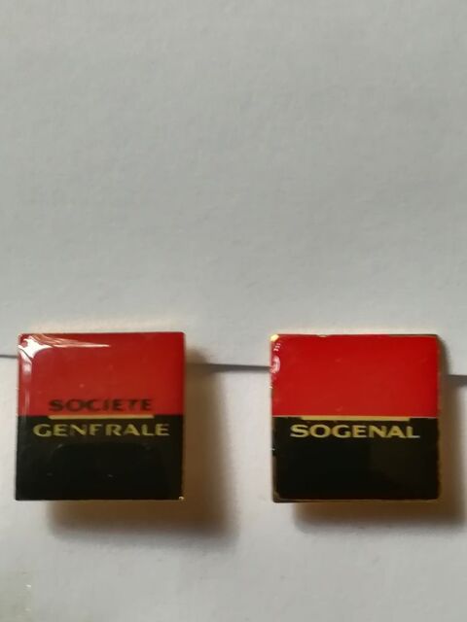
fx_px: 1223
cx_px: 234
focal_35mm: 68
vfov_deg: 28.6
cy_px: 311
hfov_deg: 21.6
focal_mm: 3.83
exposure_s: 1/30
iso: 250
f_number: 2.2
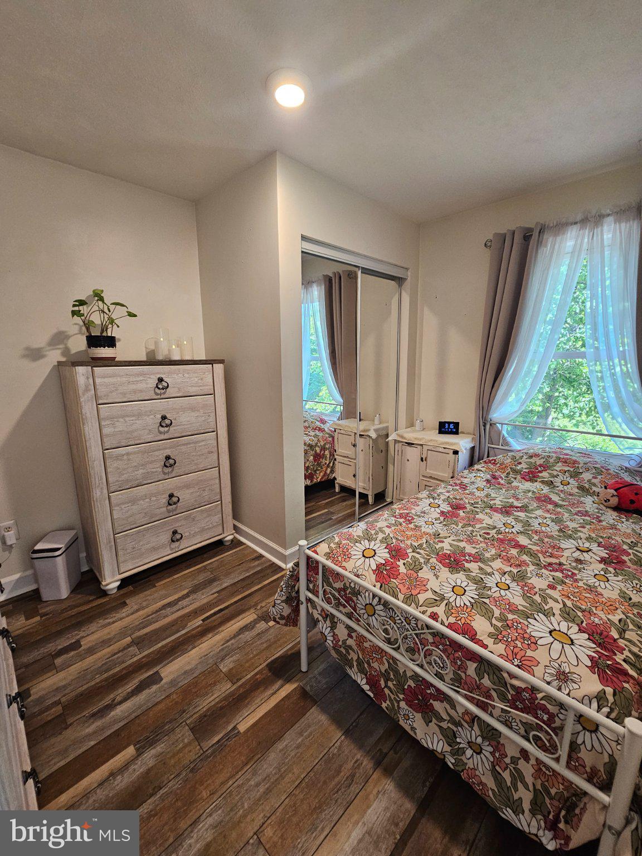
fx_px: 321
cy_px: 428
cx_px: 321
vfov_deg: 106.2
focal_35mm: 13
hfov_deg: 89.9
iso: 200
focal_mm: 2.2
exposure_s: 1/60
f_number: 2.2
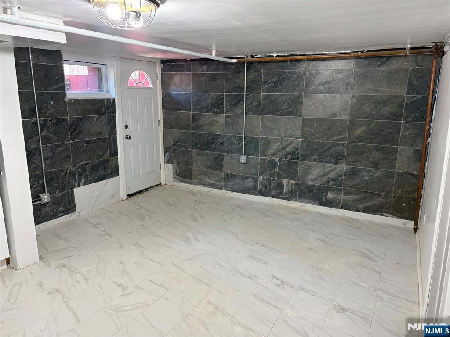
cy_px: 168
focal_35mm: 26
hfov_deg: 67.3
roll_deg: +0.1
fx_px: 338
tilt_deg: -10.6
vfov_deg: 53.1
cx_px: 225
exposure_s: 1/60
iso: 200
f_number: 1.6
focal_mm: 5.96
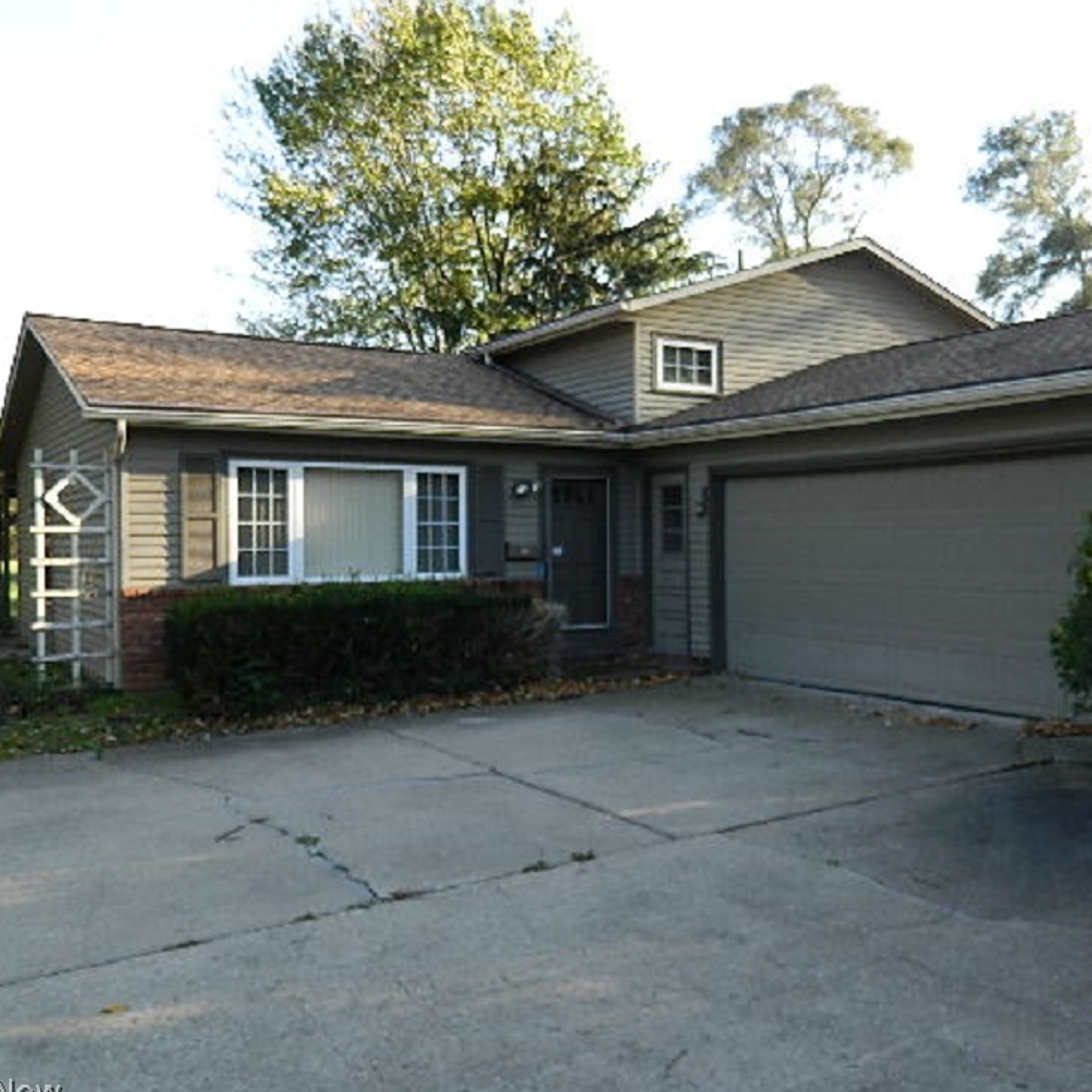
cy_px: 542
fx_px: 1106
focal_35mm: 31
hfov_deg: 52.1
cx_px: 672
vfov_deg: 52.5
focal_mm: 4.5
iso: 80
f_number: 3.1
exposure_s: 1/160
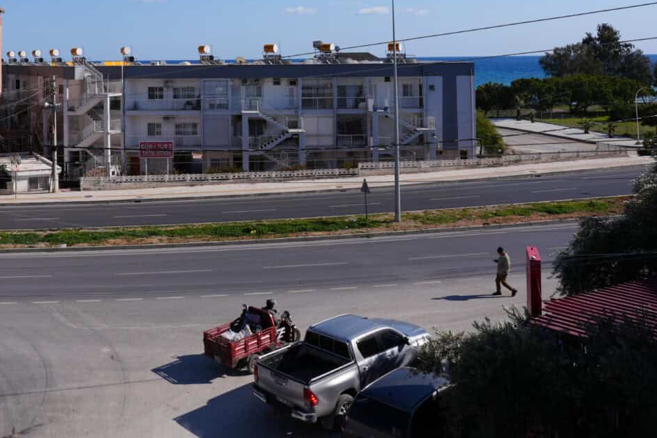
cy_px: 34
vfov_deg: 33.8
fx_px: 675
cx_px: 161
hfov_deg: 49.7
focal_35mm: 37
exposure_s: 1/250
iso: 100
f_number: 10
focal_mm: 17
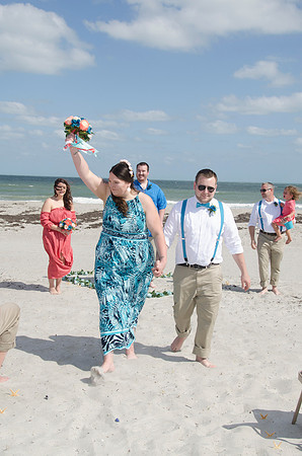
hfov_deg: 27.9
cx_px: 151
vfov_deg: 41.2
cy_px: 228
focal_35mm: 48
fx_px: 607
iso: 100
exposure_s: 1/250
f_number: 10
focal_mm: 32
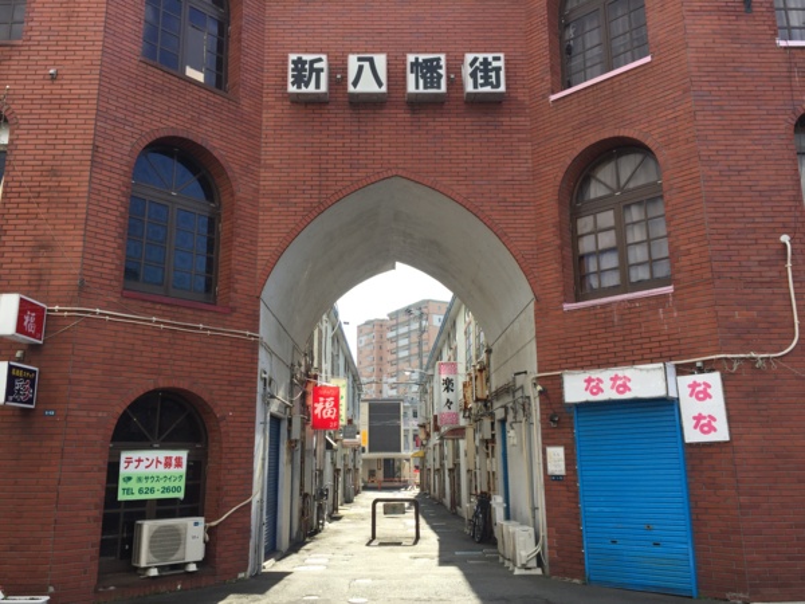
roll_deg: +0.5
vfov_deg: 48.2
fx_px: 674
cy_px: 302
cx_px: 402
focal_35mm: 29
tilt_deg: +11.3
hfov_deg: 61.7
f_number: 2.2
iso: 32
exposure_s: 1/694
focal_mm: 4.15
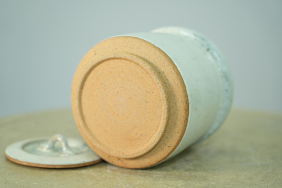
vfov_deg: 13.0
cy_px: 94
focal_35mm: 105
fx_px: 823
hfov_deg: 19.5
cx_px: 141
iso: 1000
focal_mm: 105
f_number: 4
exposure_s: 1/125
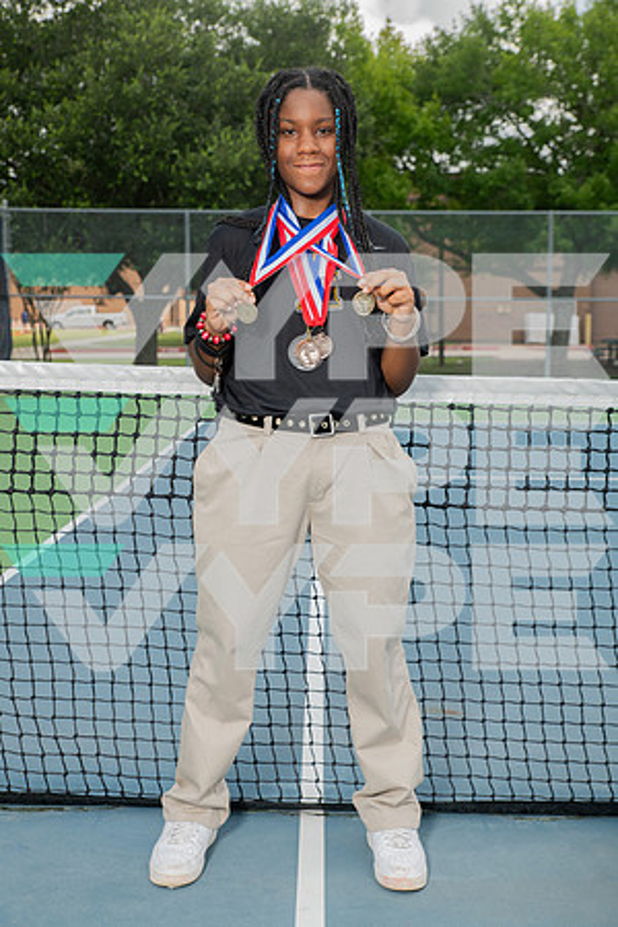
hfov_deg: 28.1
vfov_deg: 41.1
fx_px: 1236
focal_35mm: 48
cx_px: 309
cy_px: 464
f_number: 6.3
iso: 100
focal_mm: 48
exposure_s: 1/250
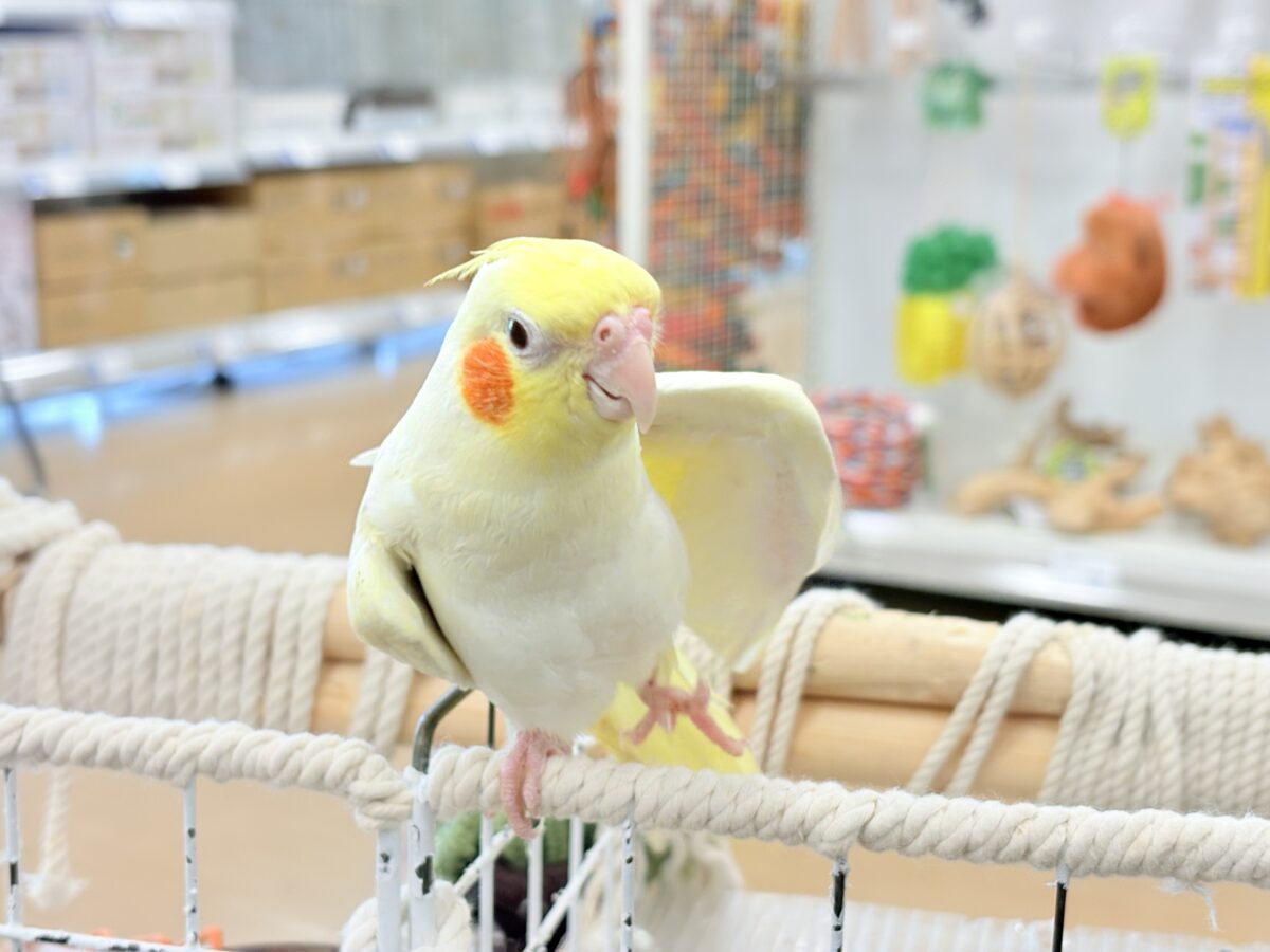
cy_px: 476
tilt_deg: -11.4
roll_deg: +1.8
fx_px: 1908
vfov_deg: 28.0
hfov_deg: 36.8
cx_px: 635
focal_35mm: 52
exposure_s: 1/50
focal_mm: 5.96
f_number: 1.6
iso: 40
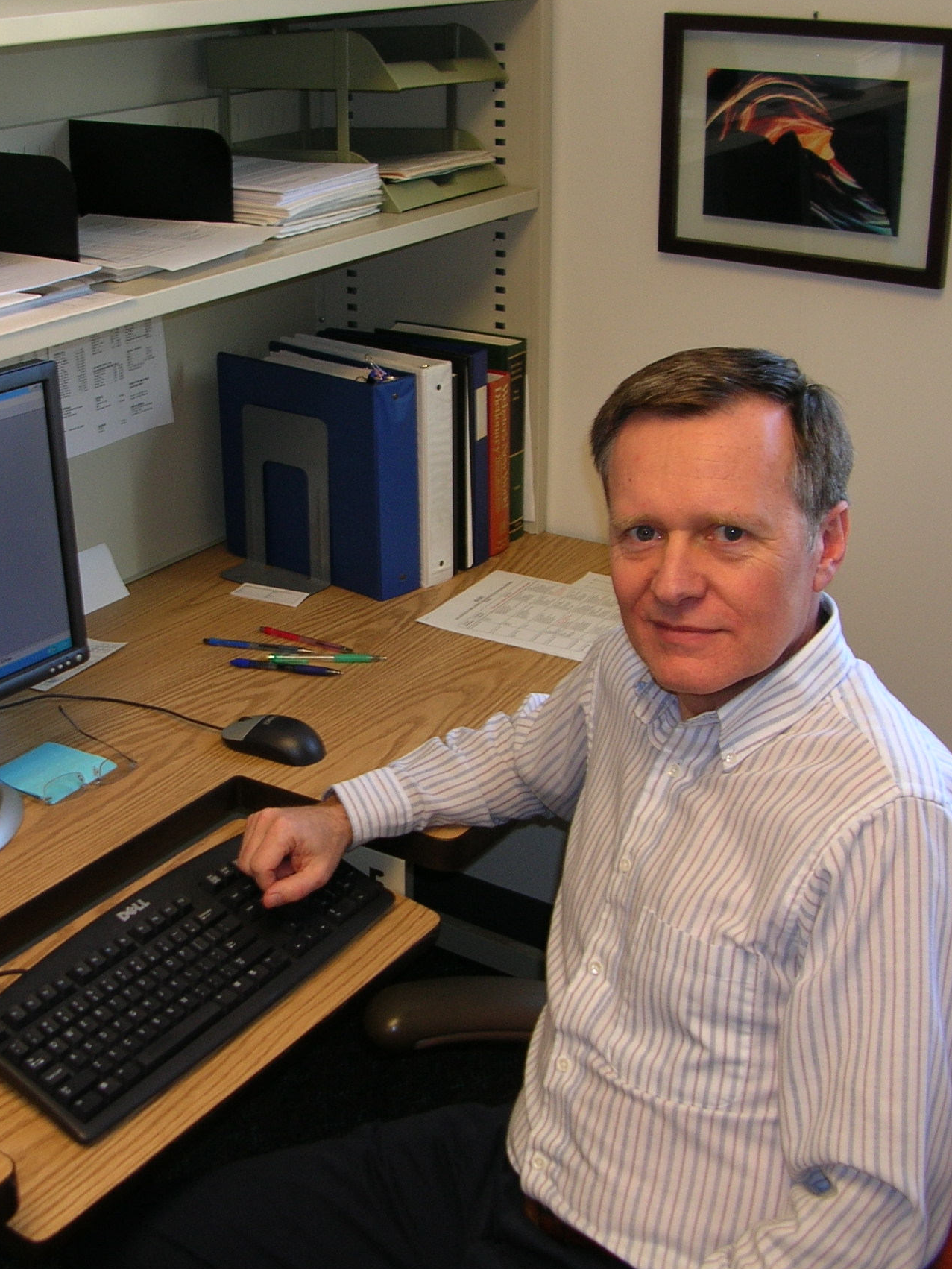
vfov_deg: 40.4
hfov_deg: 30.7
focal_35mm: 47
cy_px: 634
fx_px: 1723
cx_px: 330
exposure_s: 1/30
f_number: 2.8
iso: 50
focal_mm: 5.8
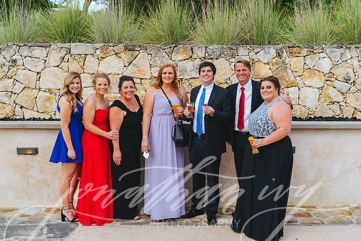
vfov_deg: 31.2
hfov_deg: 45.4
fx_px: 431
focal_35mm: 43
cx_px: 180
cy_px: 120
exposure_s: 1/400
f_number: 2.8
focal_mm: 43
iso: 200
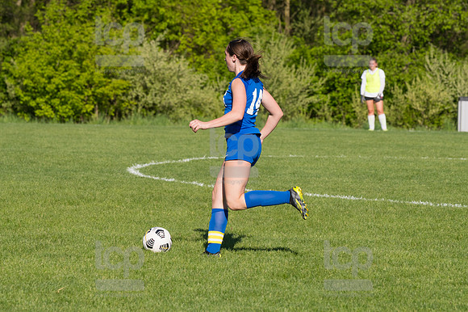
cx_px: 234
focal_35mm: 217
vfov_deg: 6.3
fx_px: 2819
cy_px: 156
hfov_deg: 9.5
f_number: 5.6
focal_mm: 145
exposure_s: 1/1600
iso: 250
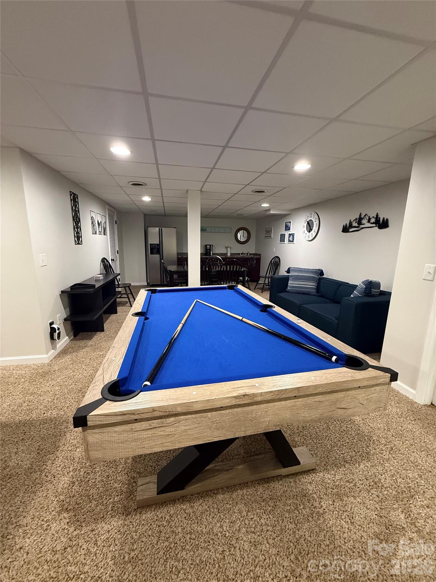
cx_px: 218
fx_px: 235
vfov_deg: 102.1
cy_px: 291
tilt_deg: -10.8
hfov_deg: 85.7
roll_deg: -0.1
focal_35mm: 14
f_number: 2.2
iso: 640
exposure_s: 1/60
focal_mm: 2.22
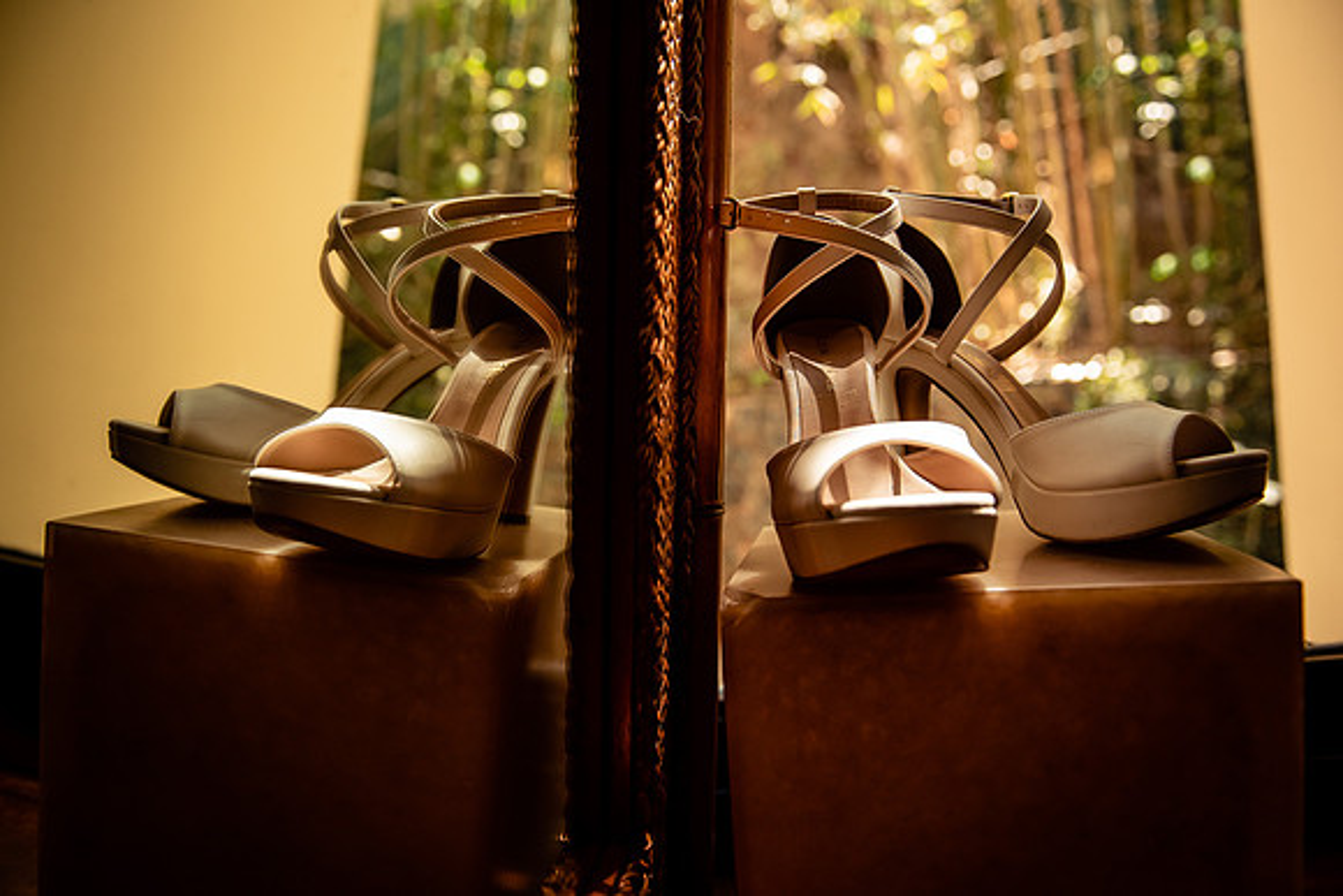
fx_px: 971
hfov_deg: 69.4
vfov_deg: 49.6
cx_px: 671
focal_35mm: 26
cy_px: 448
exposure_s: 1/400
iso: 640
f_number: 3.2
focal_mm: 24
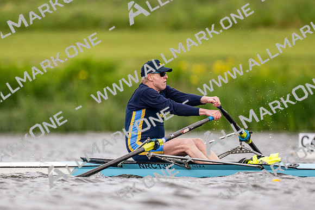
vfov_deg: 1.5
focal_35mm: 900
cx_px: 158
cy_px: 105
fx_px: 7870
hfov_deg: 2.3
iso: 900
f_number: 4
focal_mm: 600
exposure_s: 1/2500
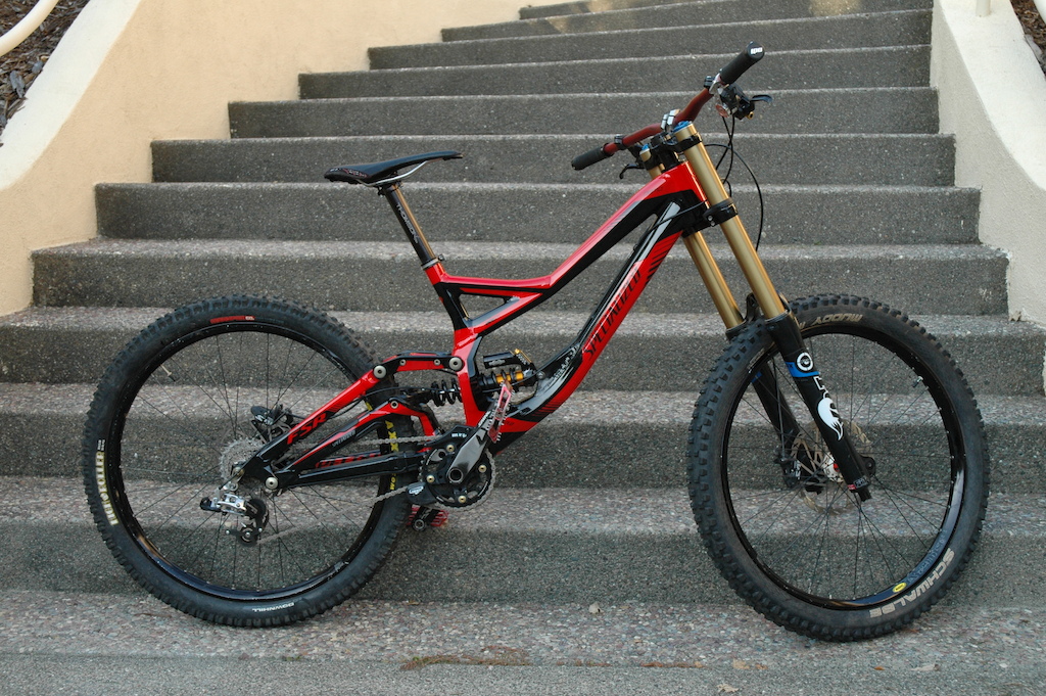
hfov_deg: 45.0
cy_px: 348
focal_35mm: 44
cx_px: 523
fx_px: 1263
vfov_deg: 30.8
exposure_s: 1/160
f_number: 6.3
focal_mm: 29
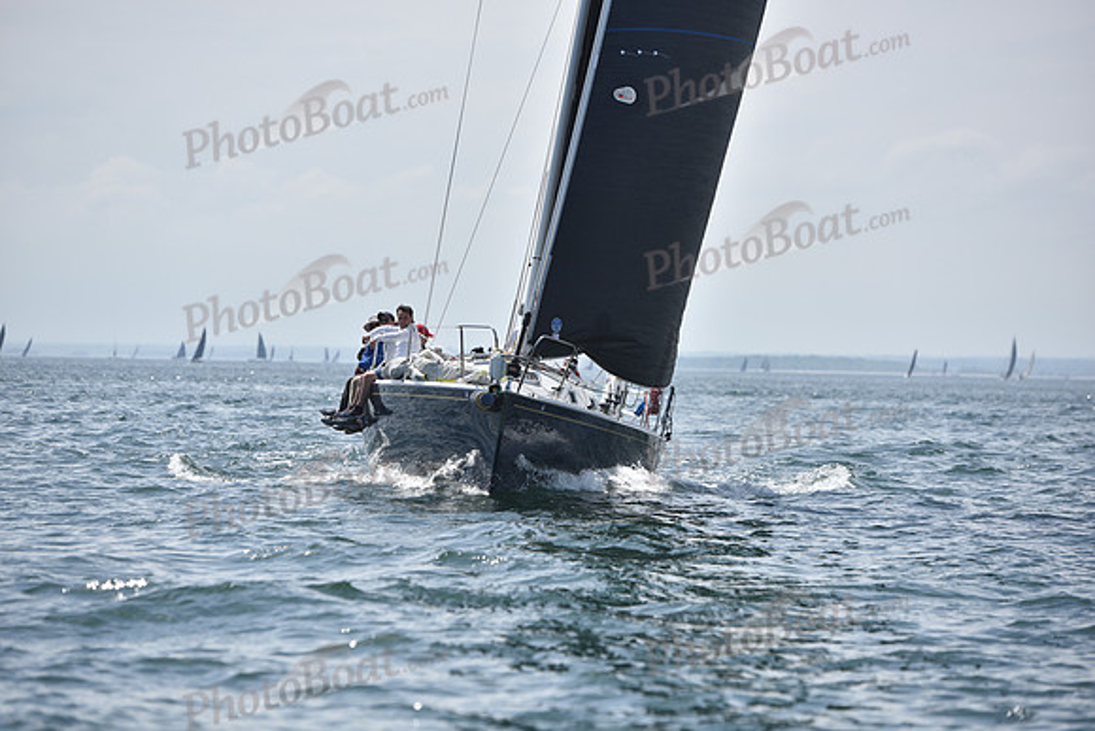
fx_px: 4868
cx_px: 548
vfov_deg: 8.6
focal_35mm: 160
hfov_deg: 12.8
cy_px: 366
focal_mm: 160
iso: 200
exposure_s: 1/3200
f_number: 4
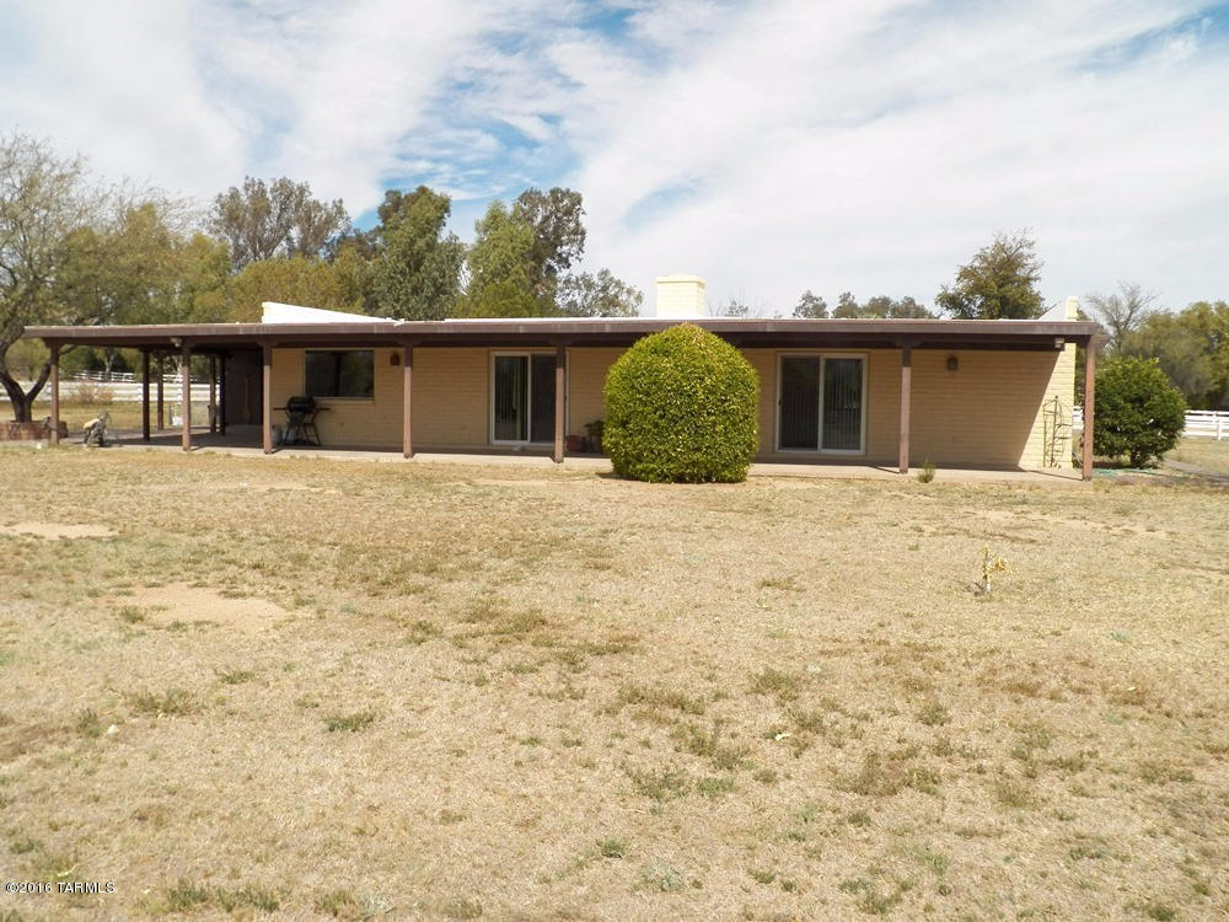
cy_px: 461
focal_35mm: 31
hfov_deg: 58.4
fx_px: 1101
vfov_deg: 45.4
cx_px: 614
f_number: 4.5
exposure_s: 1/1250
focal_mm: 5.5
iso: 125
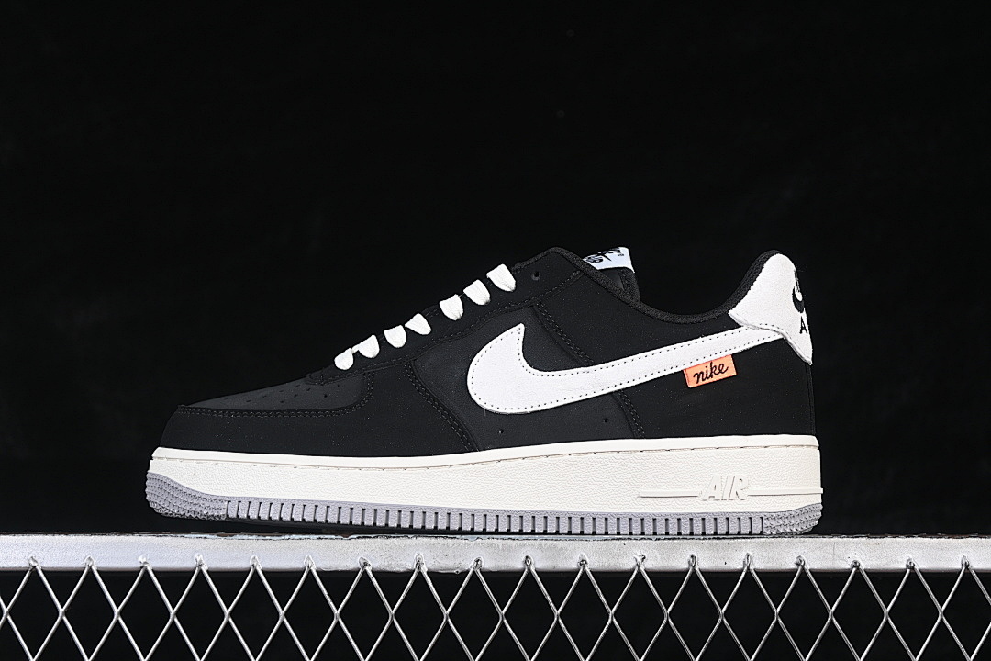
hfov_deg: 27.0
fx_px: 2064
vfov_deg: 18.2
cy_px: 330
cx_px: 496
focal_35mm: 75
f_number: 6.3
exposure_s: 1/60
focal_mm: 50
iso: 160
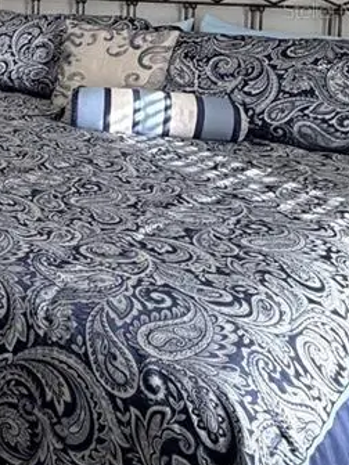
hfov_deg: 21.5
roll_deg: +0.4
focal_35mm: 50
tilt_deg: -3.6
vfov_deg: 35.0
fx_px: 672
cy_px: 10
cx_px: -242
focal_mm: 2.22
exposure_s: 1/120
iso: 200
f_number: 2.2
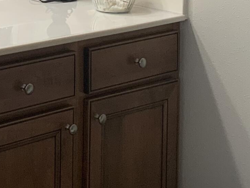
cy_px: -95
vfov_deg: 11.9
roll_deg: -0.4
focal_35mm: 119
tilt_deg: -2.5
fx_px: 859
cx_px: -39
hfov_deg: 16.0
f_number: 1.8
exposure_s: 1/60
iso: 50
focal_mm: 3
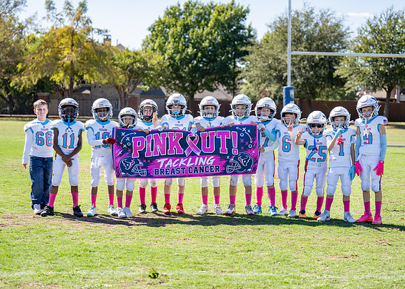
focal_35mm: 81
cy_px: 155
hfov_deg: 24.5
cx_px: 205
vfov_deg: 17.6
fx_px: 934
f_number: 2.8
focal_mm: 70
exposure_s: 1/2000
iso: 250
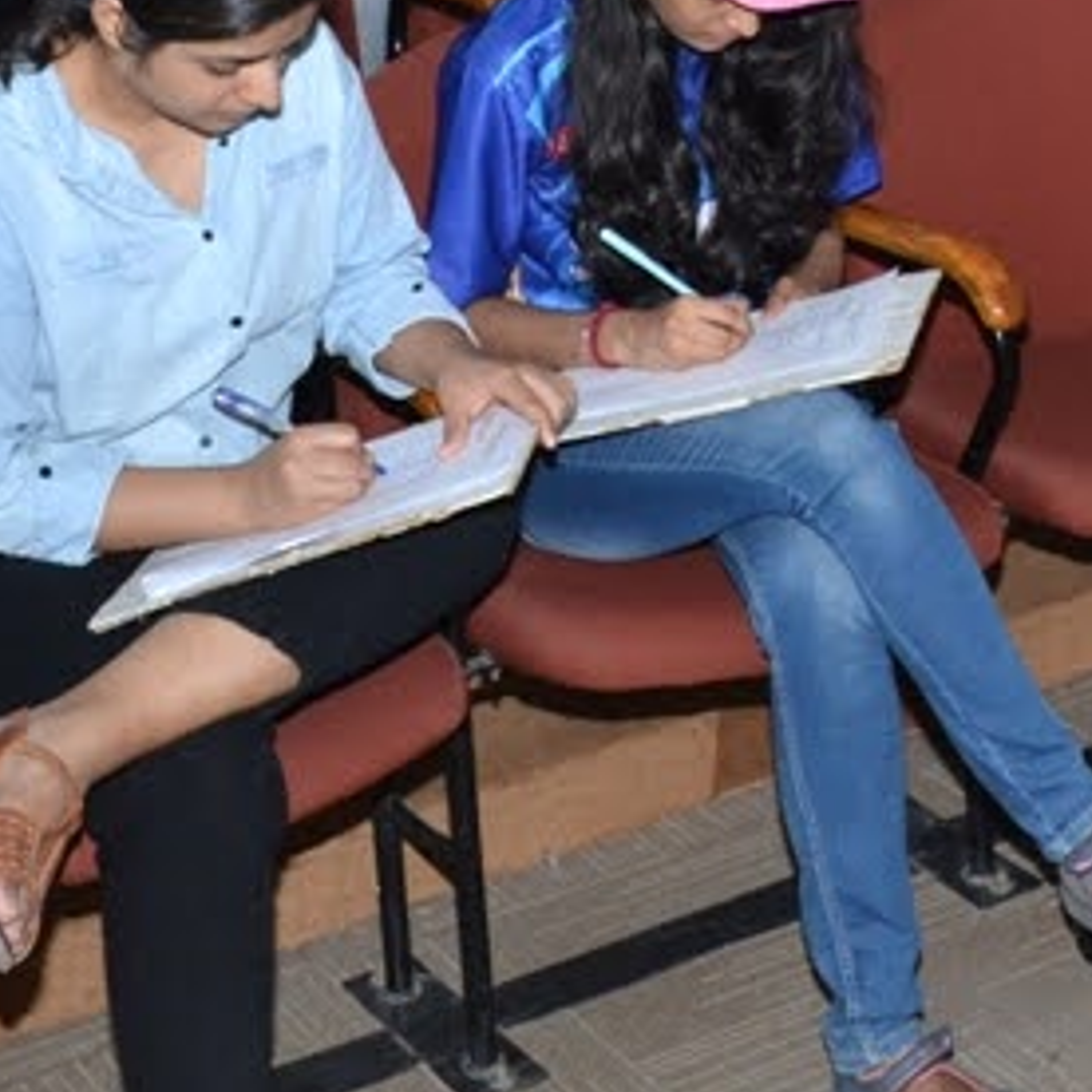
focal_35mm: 85
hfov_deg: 19.8
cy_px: -231
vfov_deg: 19.2
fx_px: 3034
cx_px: 1104
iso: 800
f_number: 6.3
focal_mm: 18
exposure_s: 1/200
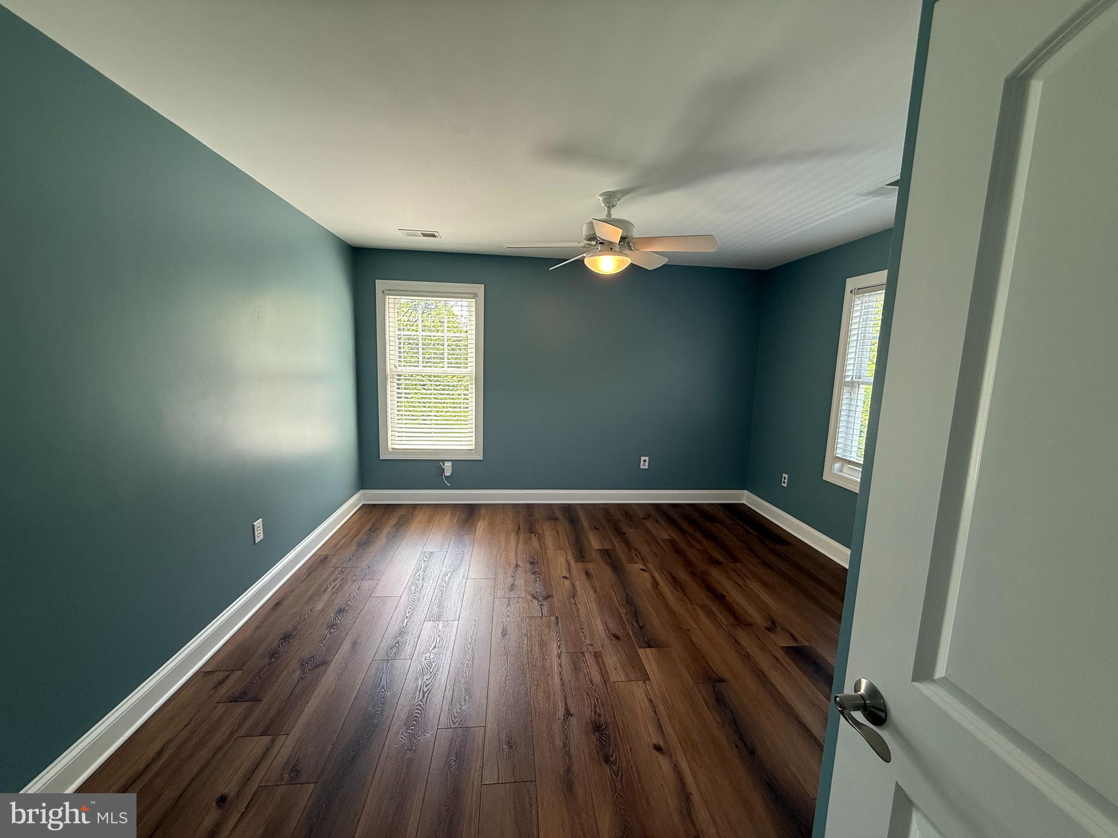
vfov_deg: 85.7
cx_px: 559
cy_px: 419
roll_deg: -2.2
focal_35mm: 14
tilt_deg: -7.3
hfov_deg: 102.1
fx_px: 452
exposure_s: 1/120
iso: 100
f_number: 2.2
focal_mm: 2.22
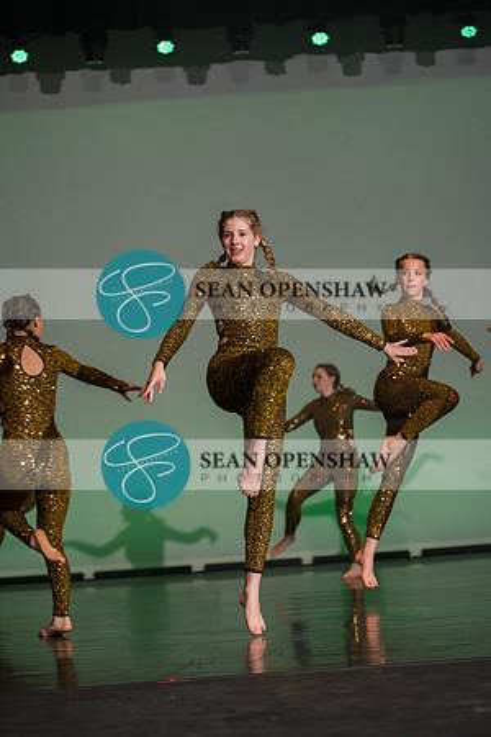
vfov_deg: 28.8
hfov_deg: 19.5
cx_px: 246
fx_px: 1432
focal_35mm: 70
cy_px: 368
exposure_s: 1/500
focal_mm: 70
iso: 400
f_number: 2.8
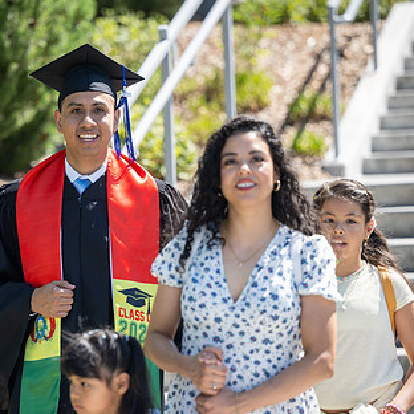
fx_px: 2882
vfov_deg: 8.2
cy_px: 247
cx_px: 135
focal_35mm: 213
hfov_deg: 8.2
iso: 100
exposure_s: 1/800
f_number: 2.8
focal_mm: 135
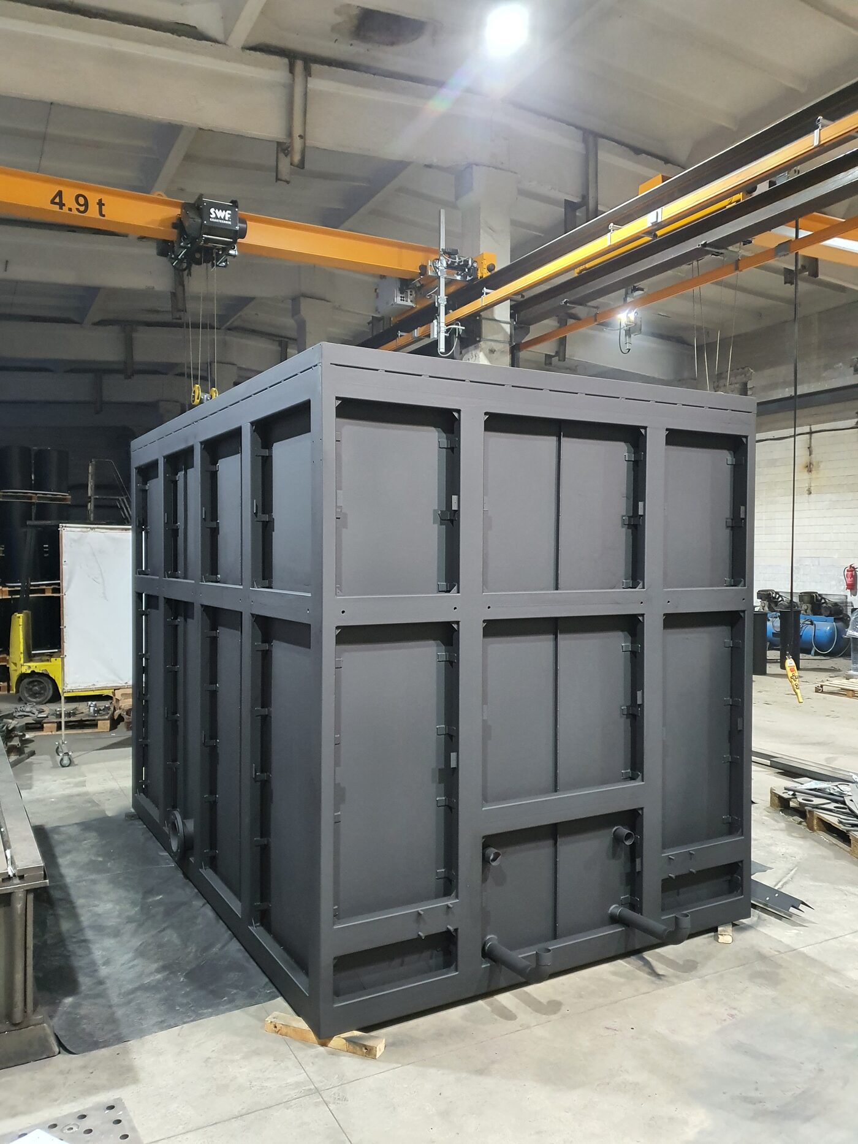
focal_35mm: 26
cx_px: 429
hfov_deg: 53.1
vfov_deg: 67.3
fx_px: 859
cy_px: 572
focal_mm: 4.3
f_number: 1.5
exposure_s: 1/50
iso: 500
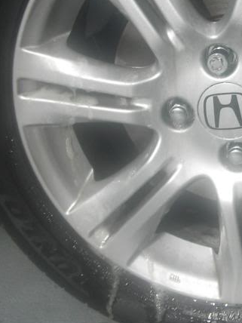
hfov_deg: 16.1
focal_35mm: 91
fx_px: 848
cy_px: 91
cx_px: 204
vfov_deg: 21.4
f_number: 6.4
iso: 50
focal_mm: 6.3
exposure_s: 1/175
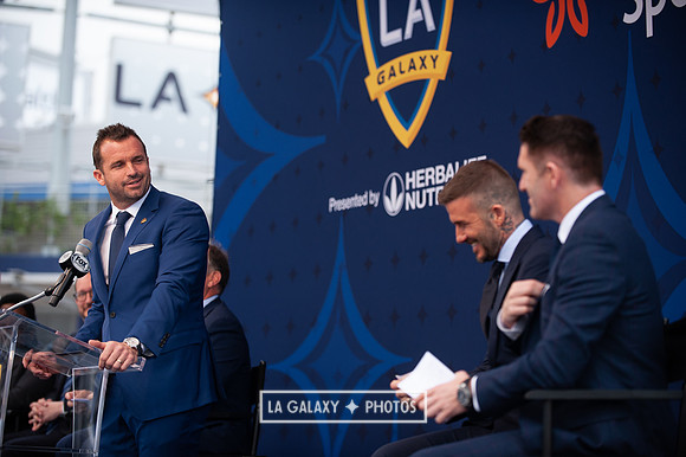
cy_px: 228
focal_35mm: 110
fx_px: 2095
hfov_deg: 18.6
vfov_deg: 12.4
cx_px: 343
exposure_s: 1/1250
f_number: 2.8
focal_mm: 110
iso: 400
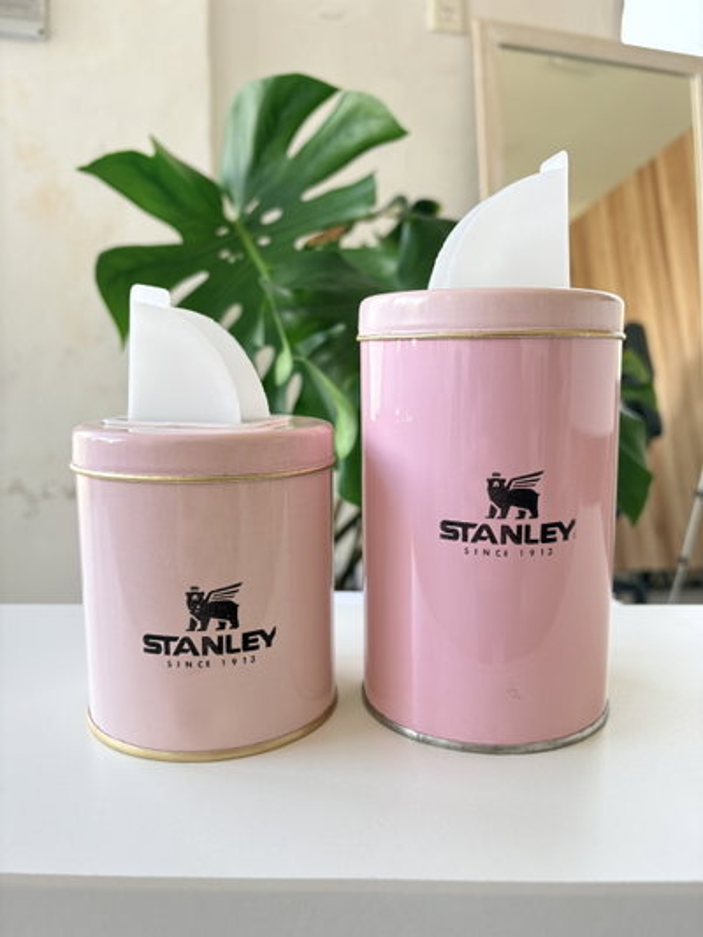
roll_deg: -0.4
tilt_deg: -7.0
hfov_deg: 53.1
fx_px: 704
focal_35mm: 26
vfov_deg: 67.3
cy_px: 468
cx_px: 352
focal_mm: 5.96
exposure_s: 1/122
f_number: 1.6
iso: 64
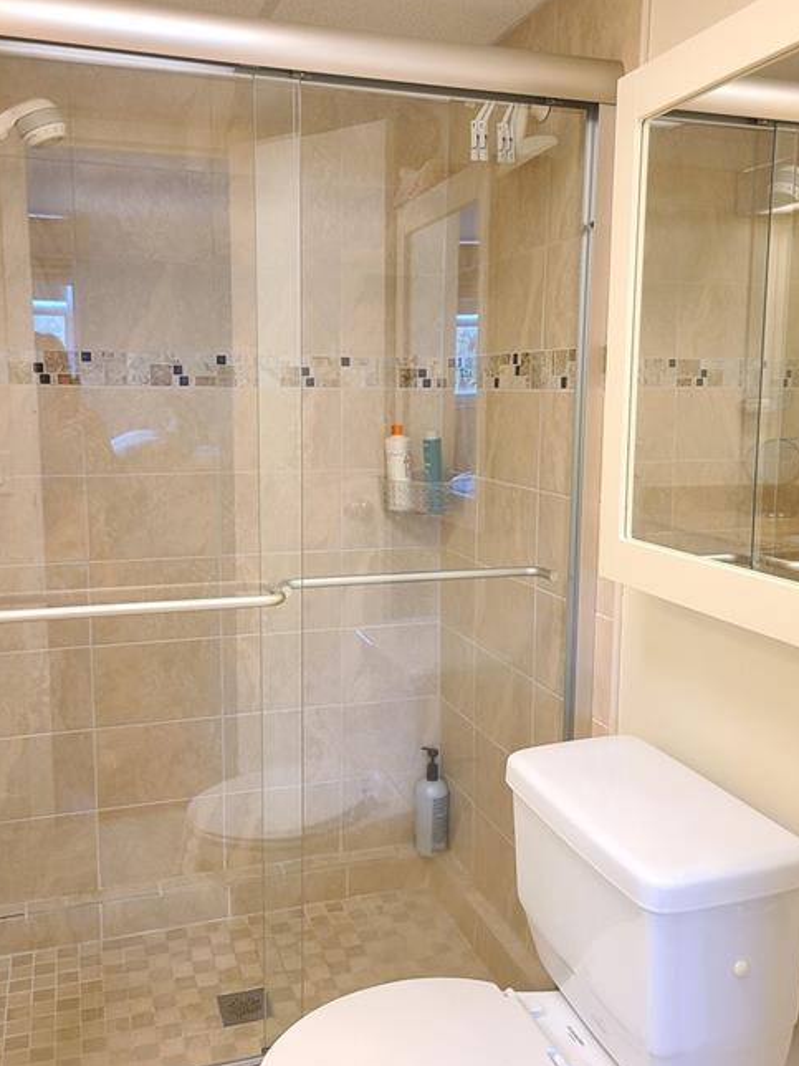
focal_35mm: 31
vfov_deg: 58.3
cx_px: 380
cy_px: 543
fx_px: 954
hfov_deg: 45.4
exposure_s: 1/59
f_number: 1.8
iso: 160
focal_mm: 5.4
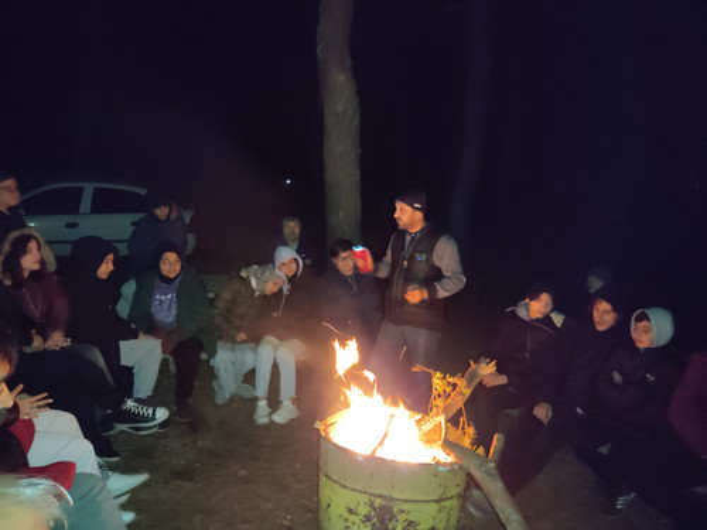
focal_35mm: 26
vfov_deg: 53.1
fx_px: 531
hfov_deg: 67.3
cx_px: 354
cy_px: 265
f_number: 1.79
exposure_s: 1/14
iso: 6679
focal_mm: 4.74
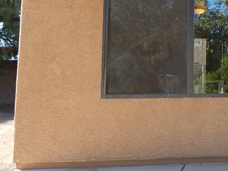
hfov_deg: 27.1
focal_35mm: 62
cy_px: 43
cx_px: 281
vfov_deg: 23.4
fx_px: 408
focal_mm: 4.5
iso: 125
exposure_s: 1/400
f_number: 3.1
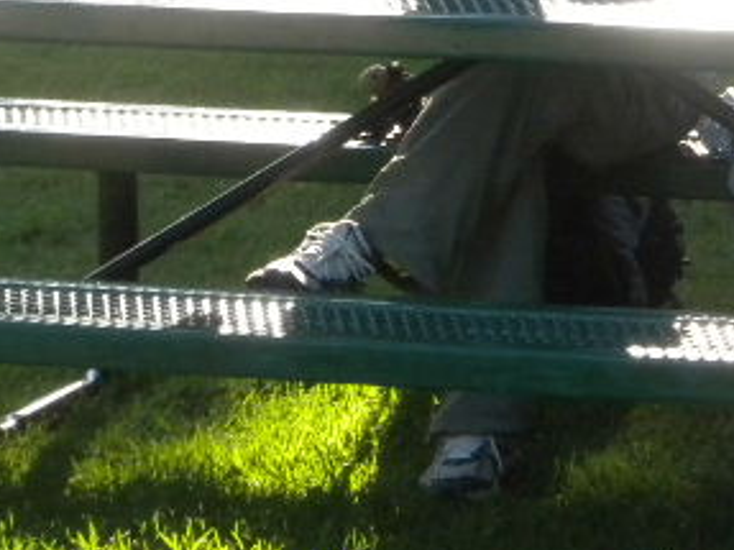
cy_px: 169
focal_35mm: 279
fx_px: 5913
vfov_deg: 5.3
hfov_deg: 7.0
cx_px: 941
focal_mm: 17.7
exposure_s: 1/437
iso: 400
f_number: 5.1
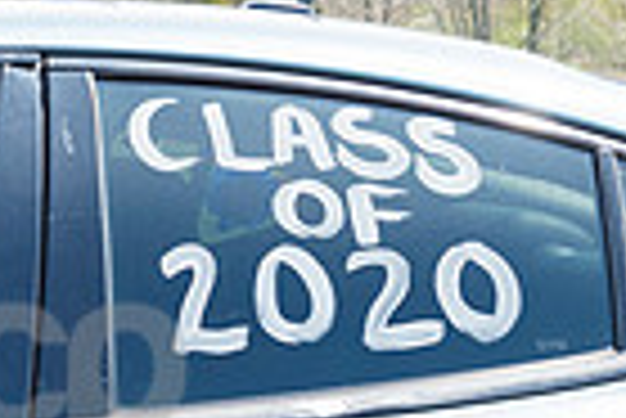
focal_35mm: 183
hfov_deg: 11.1
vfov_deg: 7.5
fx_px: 3185
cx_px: 50
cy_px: 429
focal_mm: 44
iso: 1000
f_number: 7.1
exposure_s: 1/800
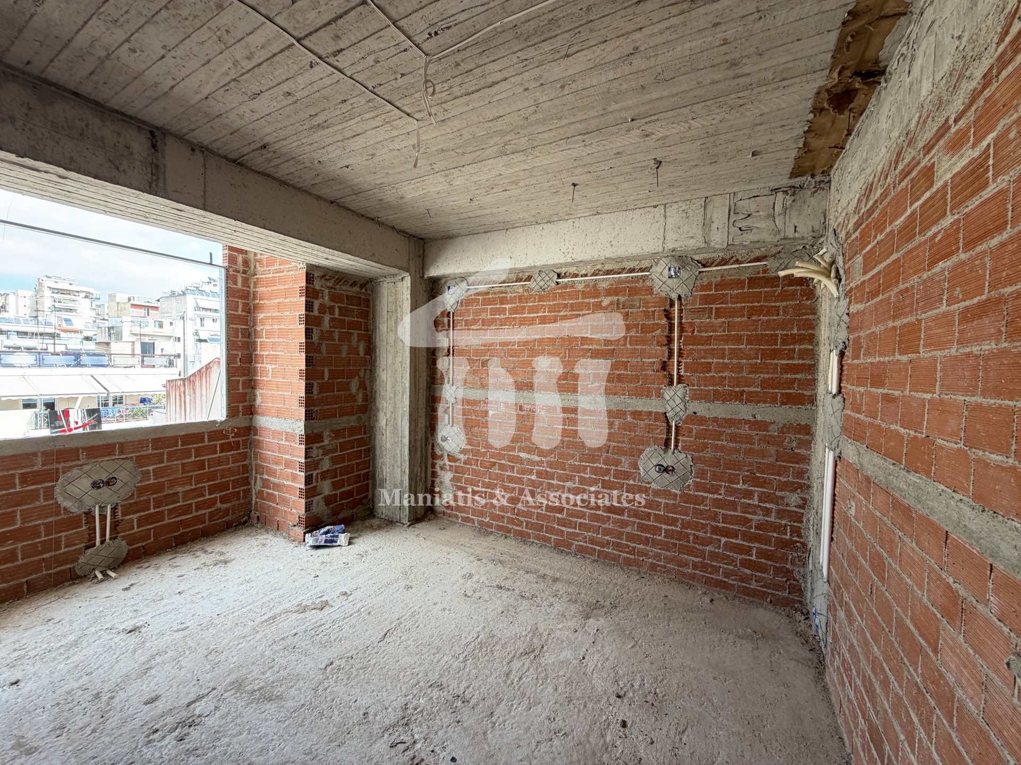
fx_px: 413
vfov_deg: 85.7
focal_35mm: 14
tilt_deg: -2.6
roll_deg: -1.4
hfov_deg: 102.1
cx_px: 510
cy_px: 382
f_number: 2.2
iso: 80
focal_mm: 2.22
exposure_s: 1/121
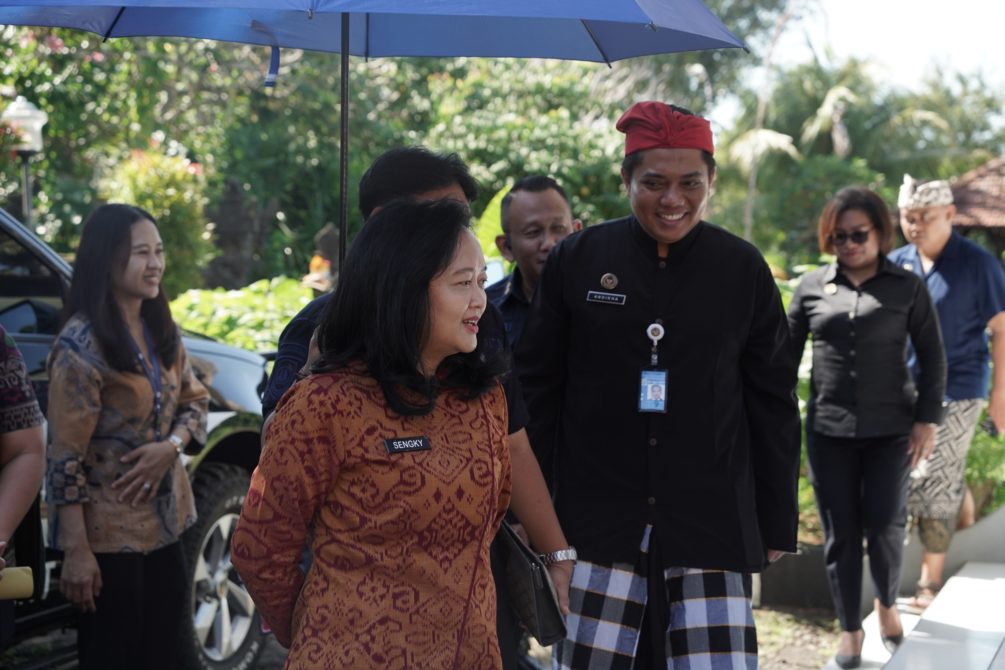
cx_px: 502
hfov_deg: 29.2
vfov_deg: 19.7
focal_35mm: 69
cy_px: 335
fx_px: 1926
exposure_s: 1/400
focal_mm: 69
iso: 400
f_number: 5
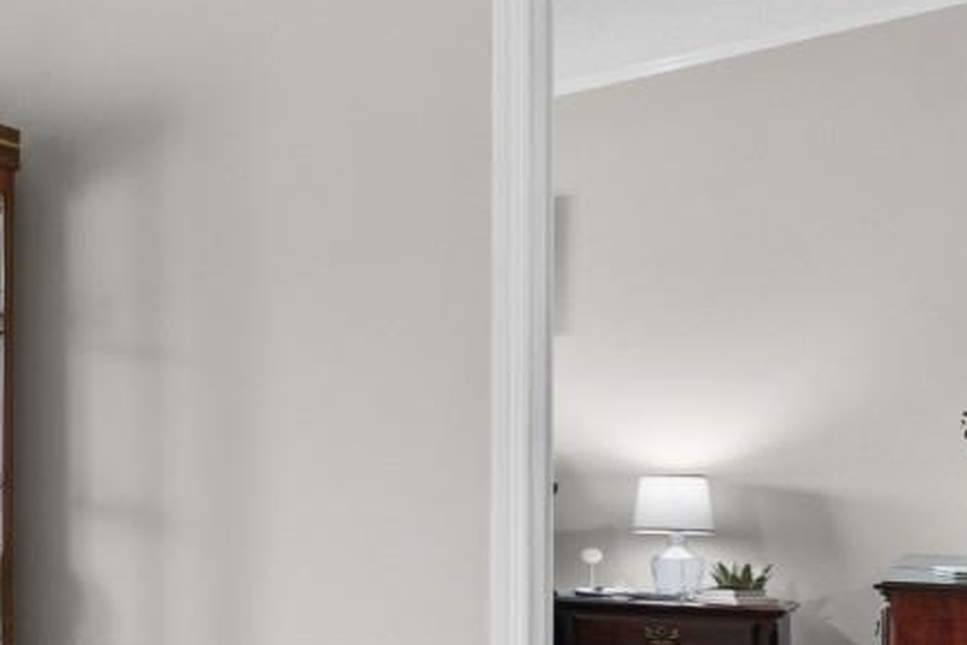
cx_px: -733
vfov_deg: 20.5
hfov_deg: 21.3
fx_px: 1773
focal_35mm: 66
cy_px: 450
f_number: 4.8
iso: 100
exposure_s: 1/8
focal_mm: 12
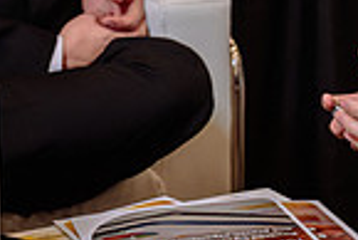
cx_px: 400
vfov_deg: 10.4
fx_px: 1304
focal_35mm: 131
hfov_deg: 15.2
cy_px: 12
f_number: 3.5
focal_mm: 29
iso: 500
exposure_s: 1/200
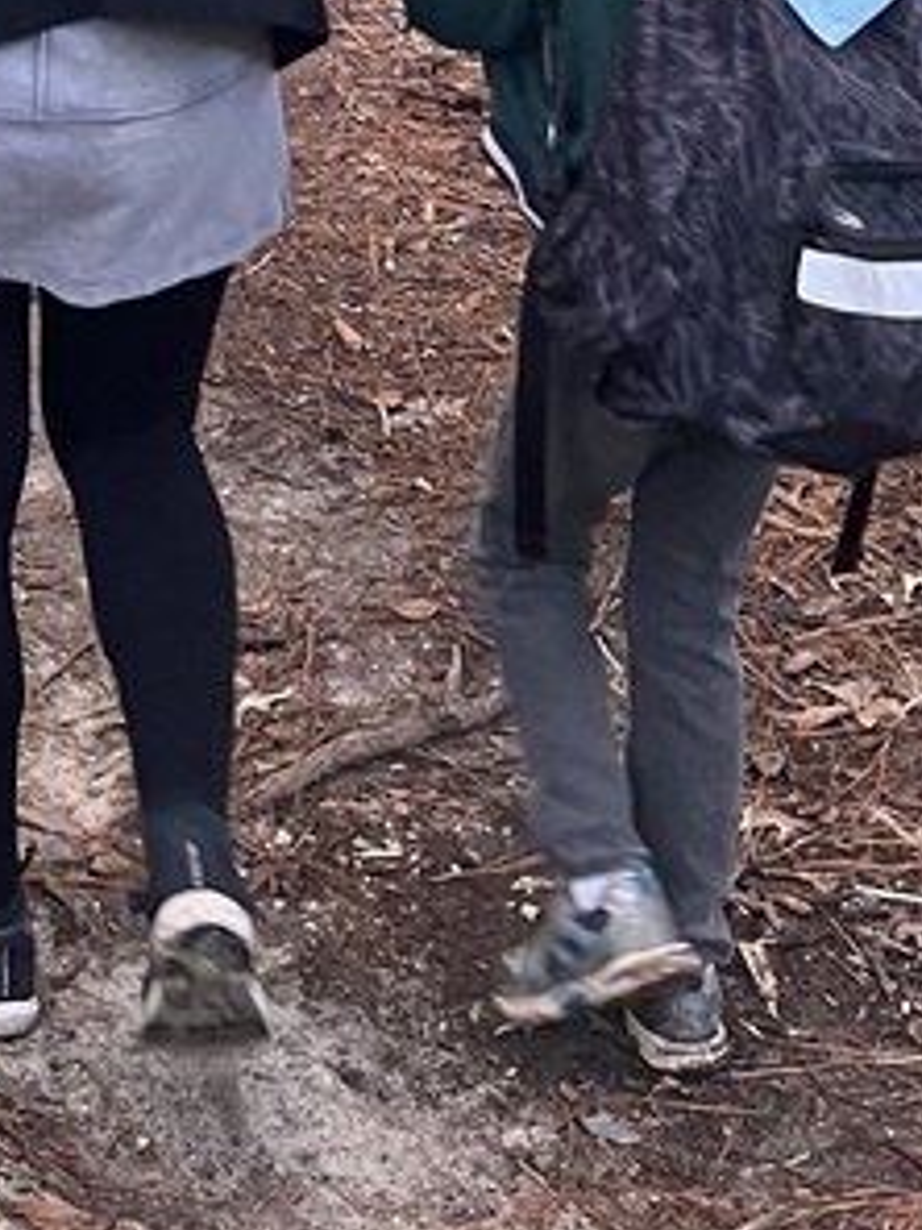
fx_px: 3196
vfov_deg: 19.2
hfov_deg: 15.8
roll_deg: -1.0
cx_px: -191
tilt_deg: -6.7
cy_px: -590
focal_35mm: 90
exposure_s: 1/60
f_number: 1.6
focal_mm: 5.1
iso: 160
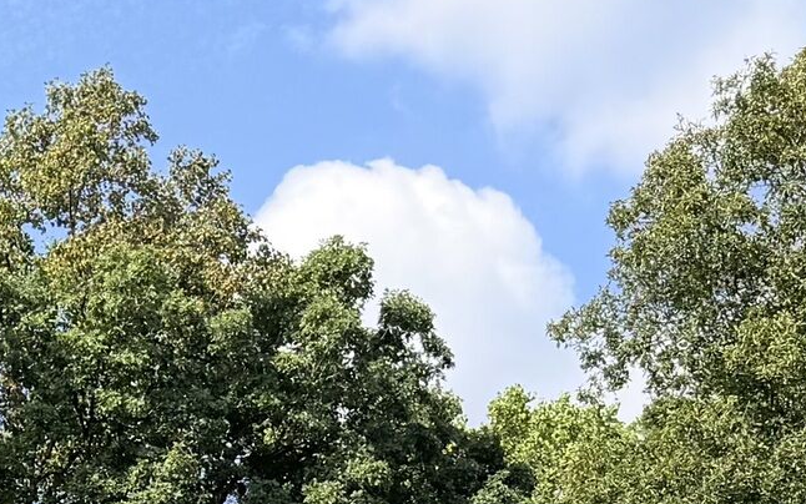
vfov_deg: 9.5
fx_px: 2658
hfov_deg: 16.8
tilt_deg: +2.5
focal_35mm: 121
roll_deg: -0.6
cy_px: 1261
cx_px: -56
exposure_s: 1/4673
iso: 80
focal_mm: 6.76
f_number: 1.78
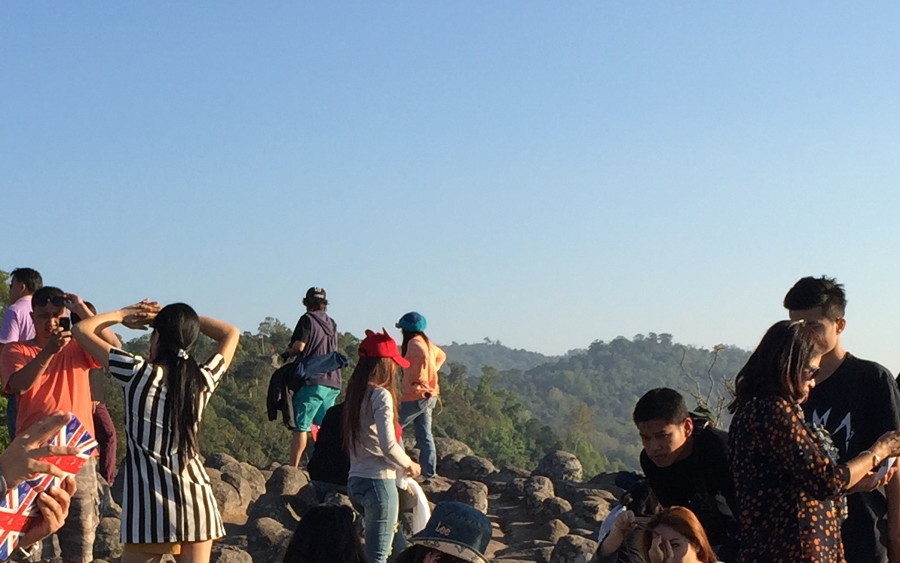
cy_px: 506
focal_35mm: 84
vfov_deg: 15.4
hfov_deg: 24.3
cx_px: 196
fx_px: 2061
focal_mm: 4.15
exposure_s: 1/1099
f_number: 2.2
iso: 32
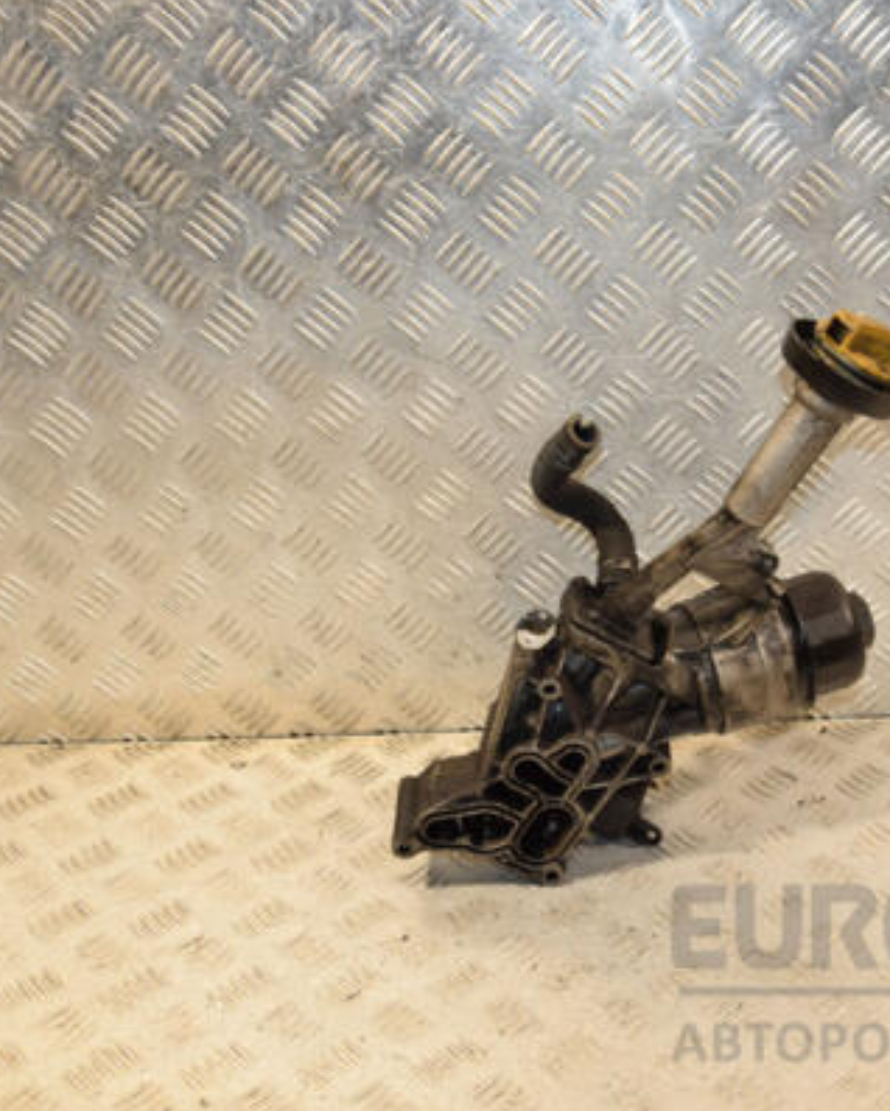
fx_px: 1678
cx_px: 619
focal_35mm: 51
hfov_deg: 29.4
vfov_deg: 36.6
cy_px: 554
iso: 800
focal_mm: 24
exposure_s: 1/200
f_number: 6.3
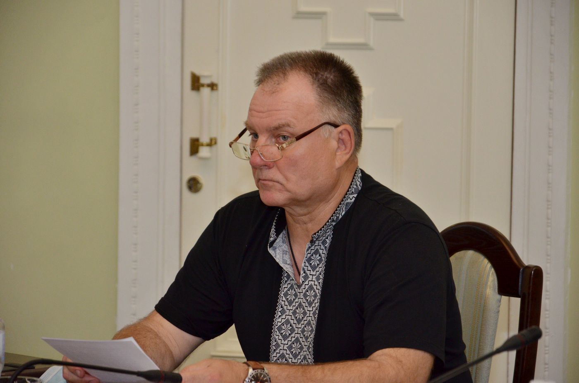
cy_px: 192
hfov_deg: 13.1
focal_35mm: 158
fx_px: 2528
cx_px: 290
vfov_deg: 8.7
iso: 800
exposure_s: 1/200
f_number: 5.6
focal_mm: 105
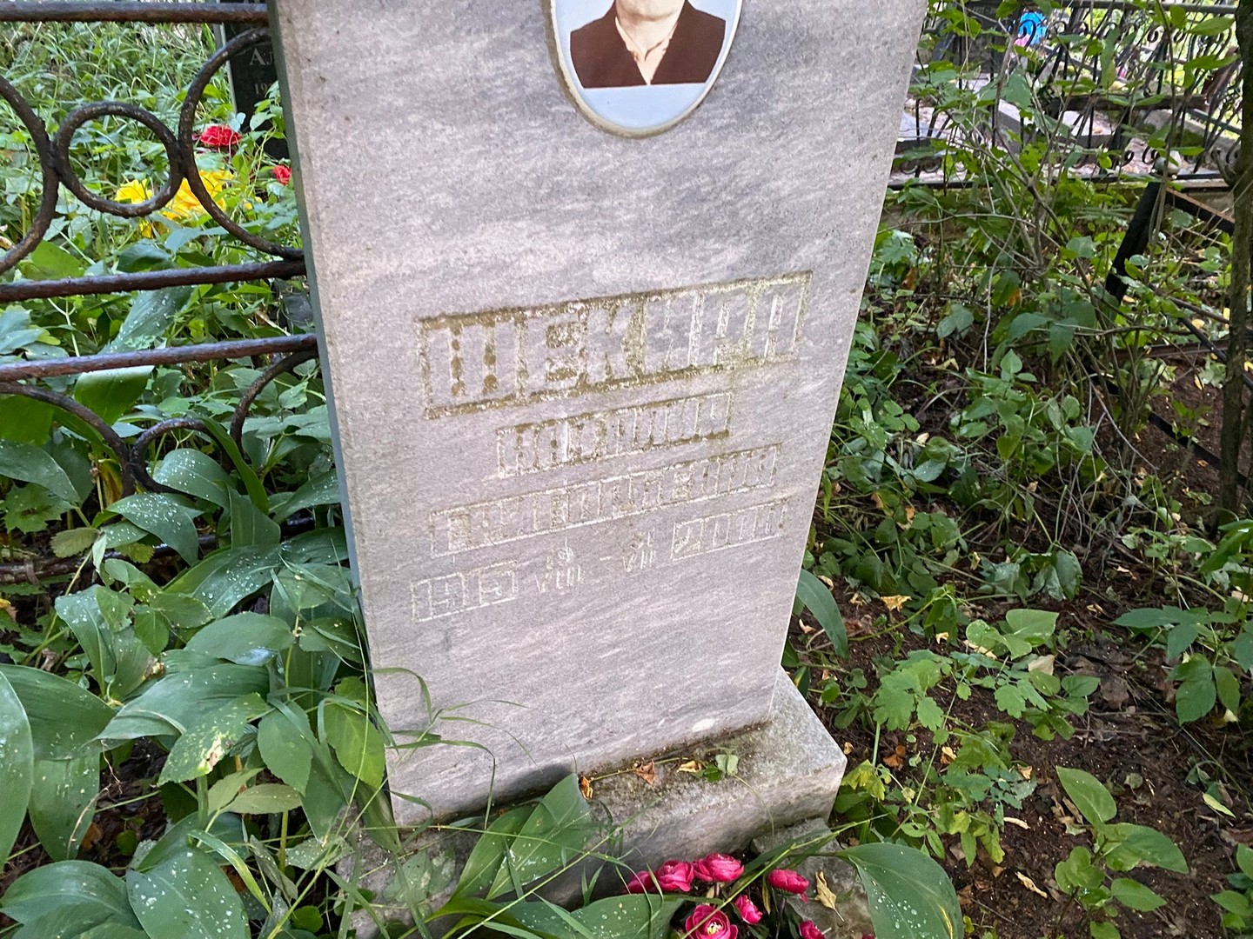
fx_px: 941
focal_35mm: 26
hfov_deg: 67.3
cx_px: 626
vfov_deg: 53.1
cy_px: 470
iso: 500
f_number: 1.8
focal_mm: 4.25
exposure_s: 1/51
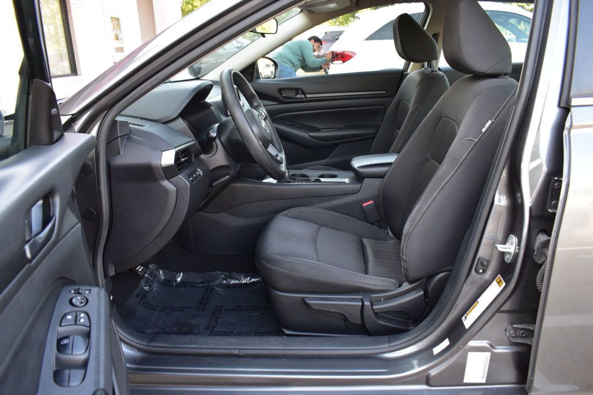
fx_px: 445
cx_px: 296
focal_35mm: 27
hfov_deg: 67.4
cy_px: 198
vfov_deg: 47.9
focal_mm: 18
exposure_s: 1/25
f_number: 7.1
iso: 400
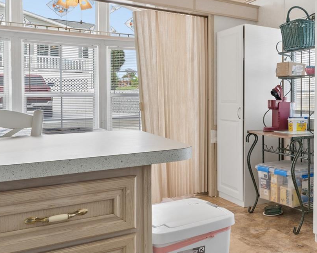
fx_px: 365
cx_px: 377
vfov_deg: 38.2
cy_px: 106
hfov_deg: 36.5
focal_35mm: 39
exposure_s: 1/13
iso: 200
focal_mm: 16.4
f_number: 13
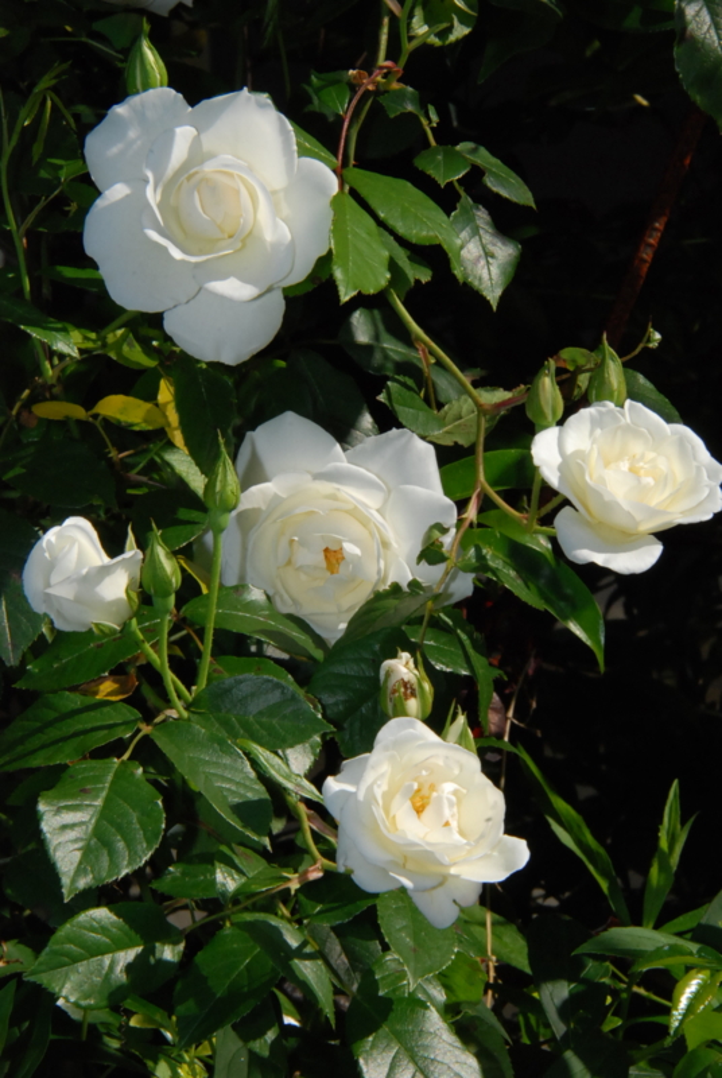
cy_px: 539
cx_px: 361
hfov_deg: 7.7
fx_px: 5396
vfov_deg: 11.4
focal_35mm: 180
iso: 800
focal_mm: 120
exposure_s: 1/200
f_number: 32
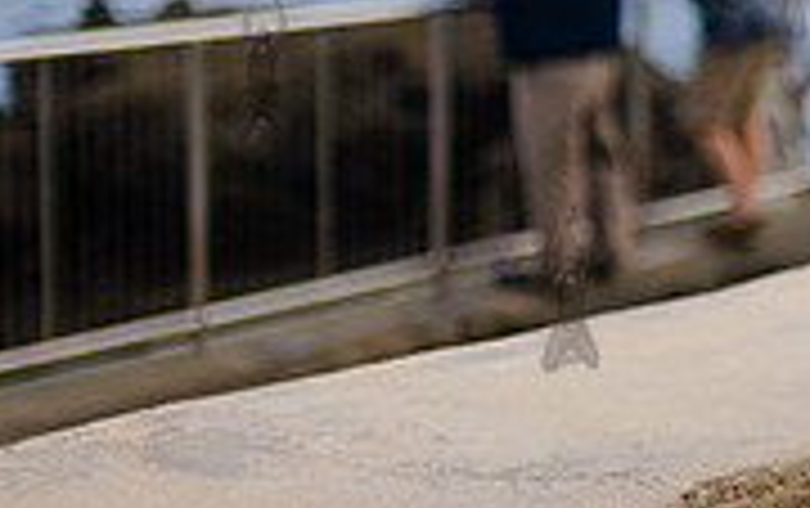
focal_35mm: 142
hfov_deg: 13.7
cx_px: 1275
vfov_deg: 9.2
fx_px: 3139
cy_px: 88
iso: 500
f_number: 2.5
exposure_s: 1/4000
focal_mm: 35
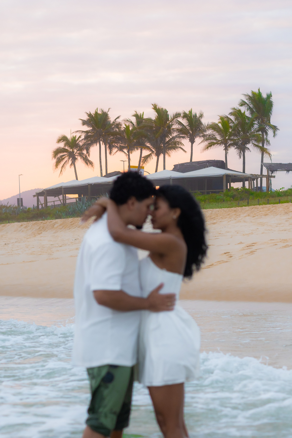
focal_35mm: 128
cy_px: 219
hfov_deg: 10.8
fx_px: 1551
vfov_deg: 16.1
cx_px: 146
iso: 500
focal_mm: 85
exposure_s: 1/160
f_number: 4.5
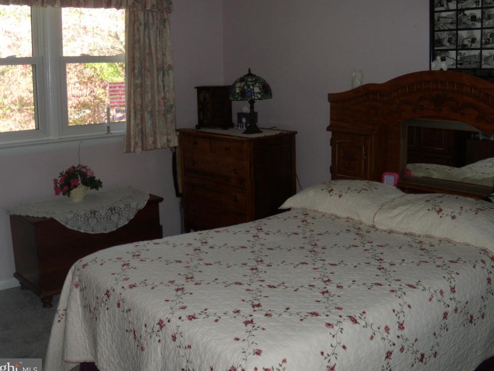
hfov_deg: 47.9
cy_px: 179
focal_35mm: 39
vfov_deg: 36.8
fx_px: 557
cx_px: 244
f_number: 3.6
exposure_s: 1/30
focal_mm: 6.4
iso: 80
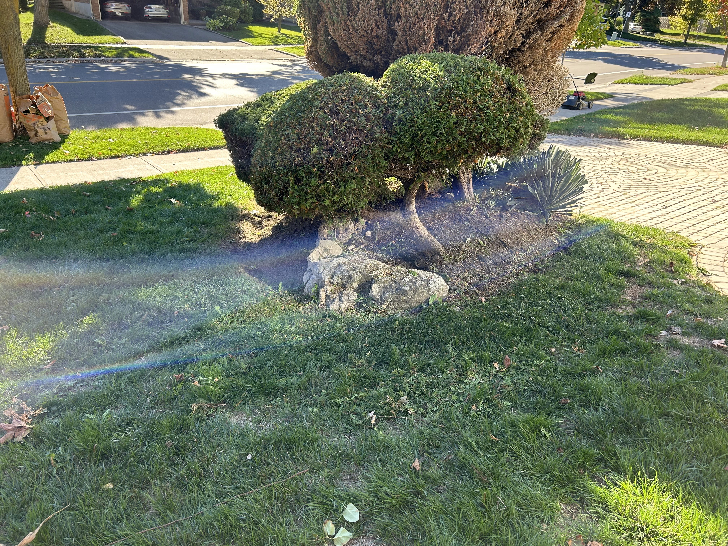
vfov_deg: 53.1
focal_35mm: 26
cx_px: 364
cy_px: 273
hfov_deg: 67.3
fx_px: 547
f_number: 1.5
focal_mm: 5.7
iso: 50
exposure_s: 1/445
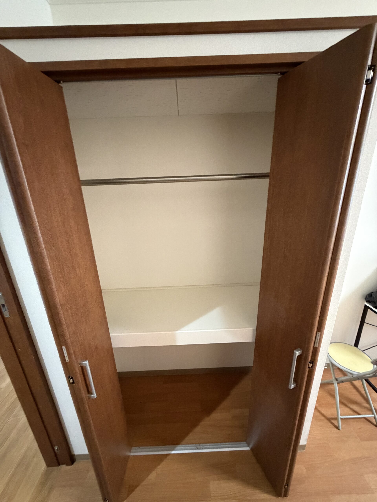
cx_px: 188
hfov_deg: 85.7
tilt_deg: -17.9
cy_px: 251
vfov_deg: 102.1
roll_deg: +1.0
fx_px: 203
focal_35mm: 14
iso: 1000
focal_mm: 2.22
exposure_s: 1/40
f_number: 2.2
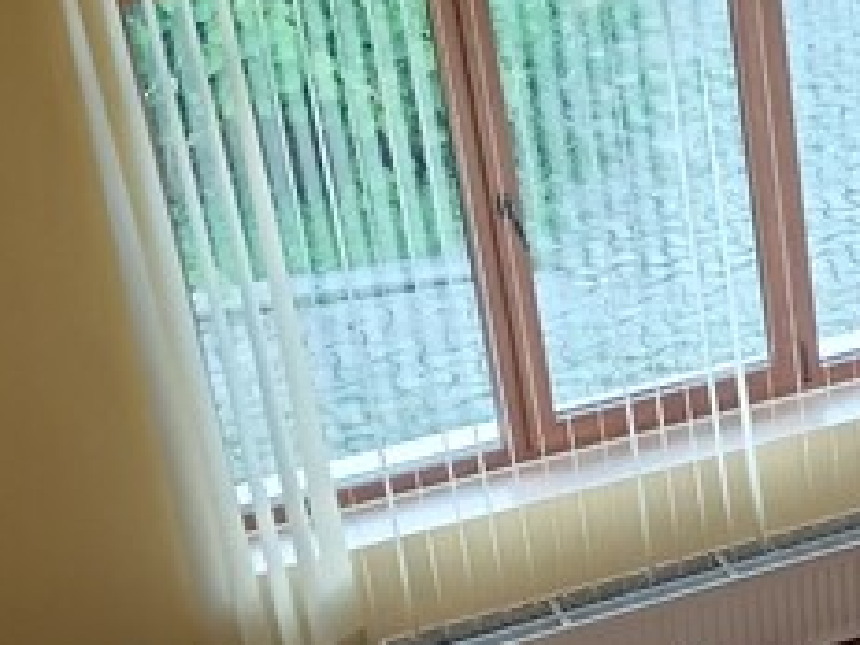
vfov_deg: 12.3
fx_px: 2956
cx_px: 1171
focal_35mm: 119
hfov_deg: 15.6
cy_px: 638
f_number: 1.9
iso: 1376
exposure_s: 1/25
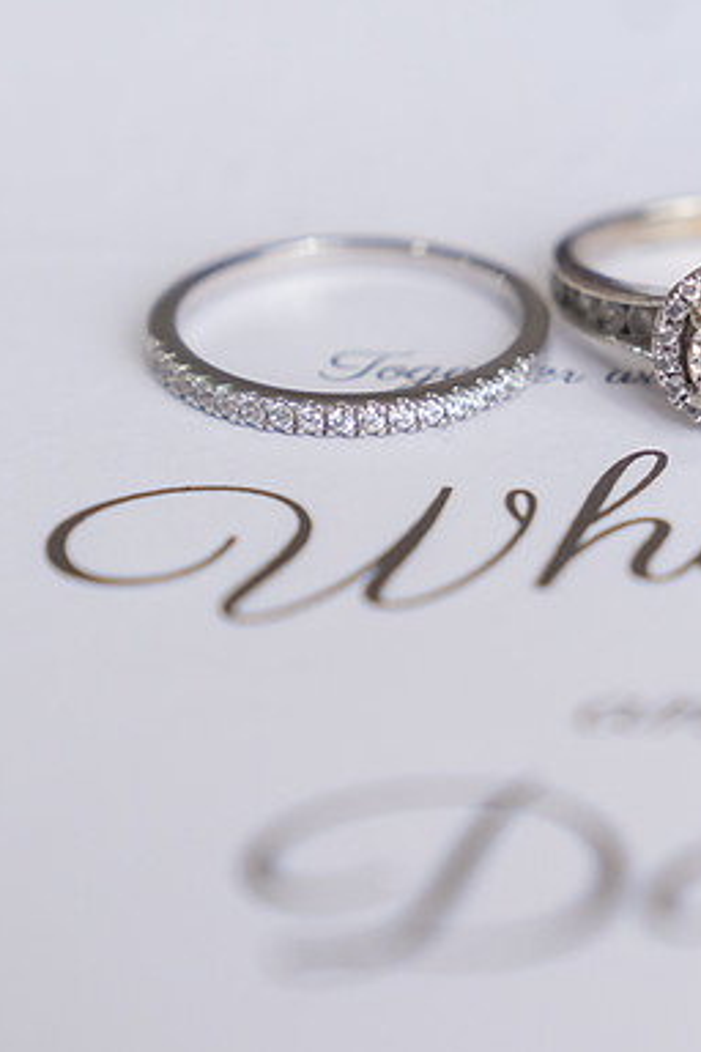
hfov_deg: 7.8
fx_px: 5140
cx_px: 740
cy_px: 191
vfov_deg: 11.6
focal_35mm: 176
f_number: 4
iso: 1000
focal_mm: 70
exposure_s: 1/250
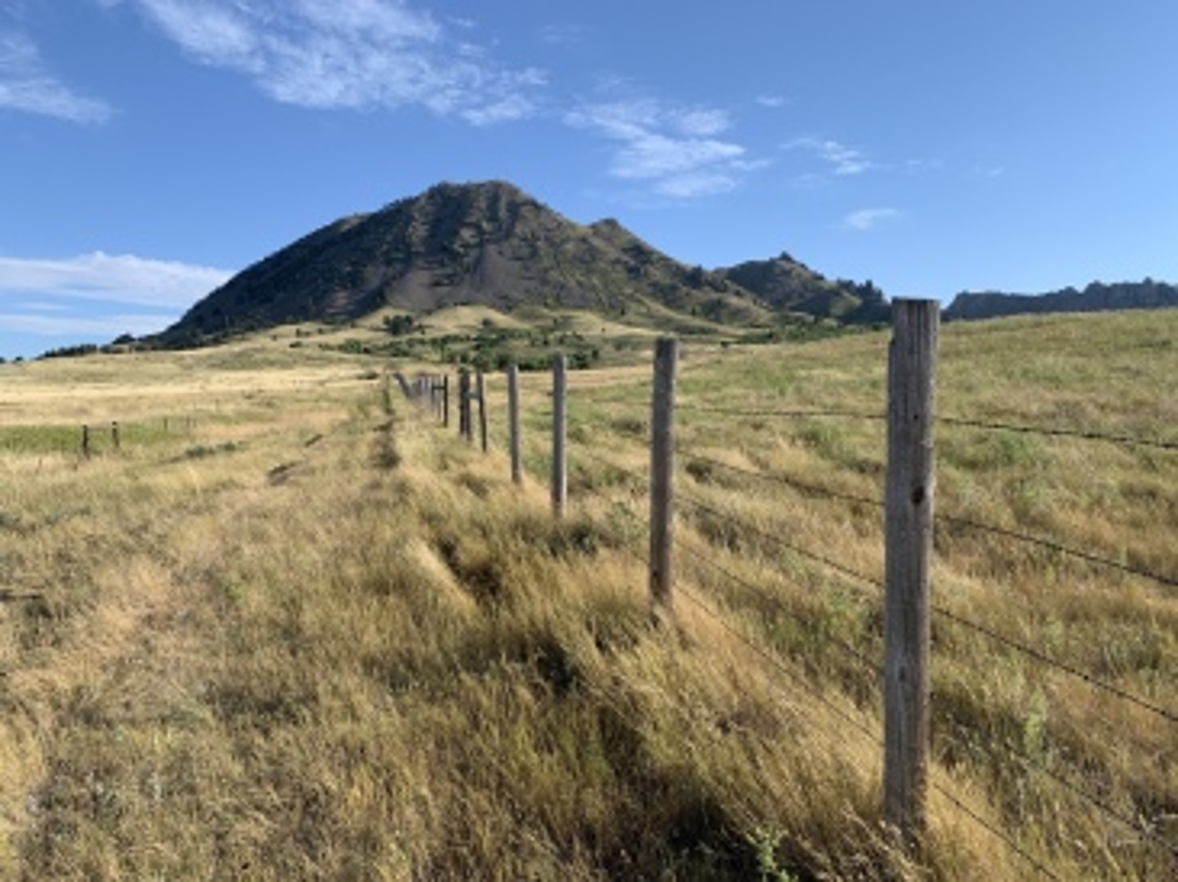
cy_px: 441
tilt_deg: -0.5
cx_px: 589
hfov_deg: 67.3
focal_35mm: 26
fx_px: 884
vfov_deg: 53.0
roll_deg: +1.8
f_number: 1.8
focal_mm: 4.25
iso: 25
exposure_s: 1/1812
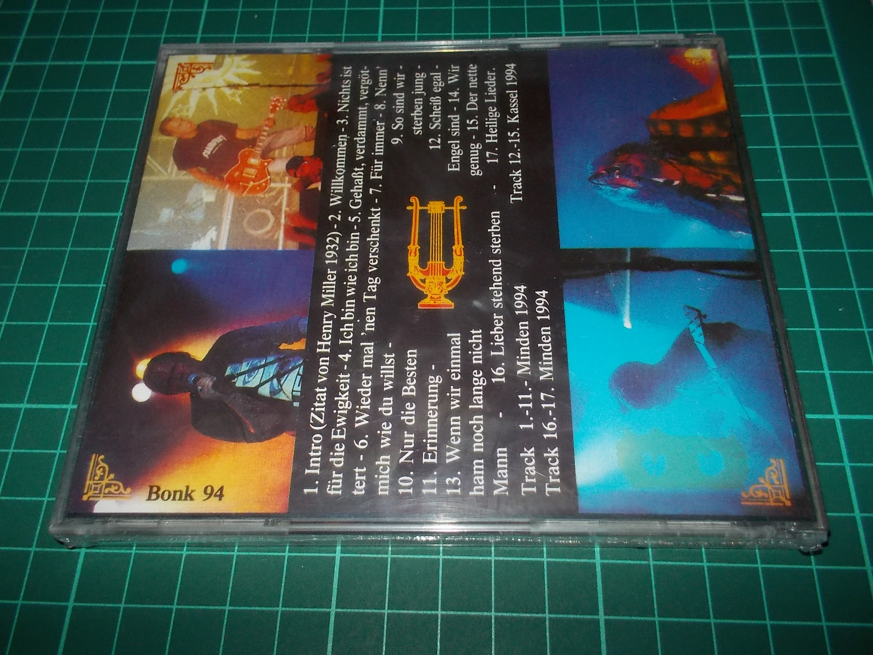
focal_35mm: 29
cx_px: 436
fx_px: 731
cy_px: 328
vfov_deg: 48.2
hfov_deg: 61.7
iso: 200
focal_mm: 4.1
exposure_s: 1/30
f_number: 3.3
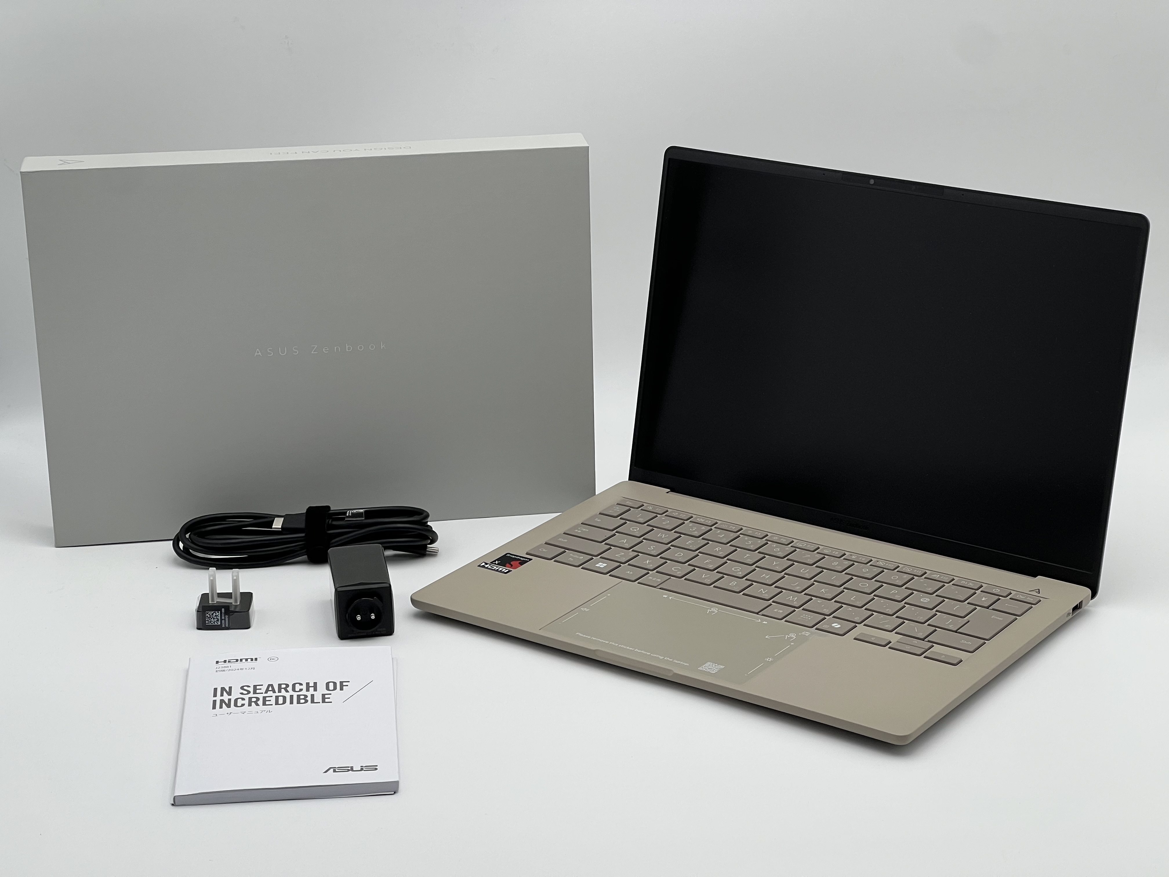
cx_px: 584
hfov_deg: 25.3
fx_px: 2600
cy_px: 438
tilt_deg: -18.6
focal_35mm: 77
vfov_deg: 19.1
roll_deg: +0.8
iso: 50
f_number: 2.8
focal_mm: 9
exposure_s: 1/99
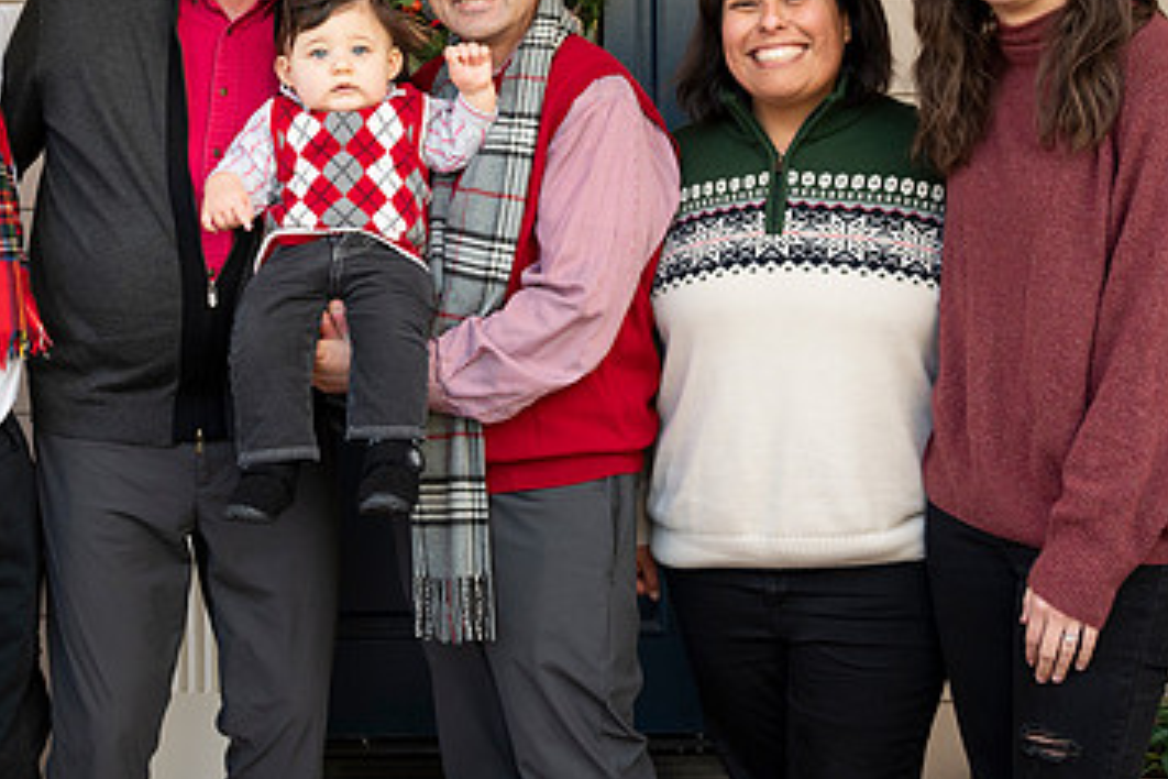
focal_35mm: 59
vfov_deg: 22.8
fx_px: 1914
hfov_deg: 33.8
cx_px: 472
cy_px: 190
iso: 400
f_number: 4.8
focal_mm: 36
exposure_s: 1/160
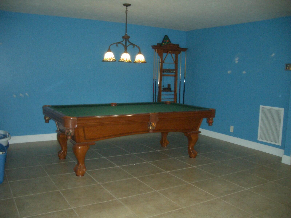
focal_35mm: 35
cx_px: 146
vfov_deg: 40.7
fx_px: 294
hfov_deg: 52.6
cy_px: 109
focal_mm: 5.8
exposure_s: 1/60
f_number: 2.6
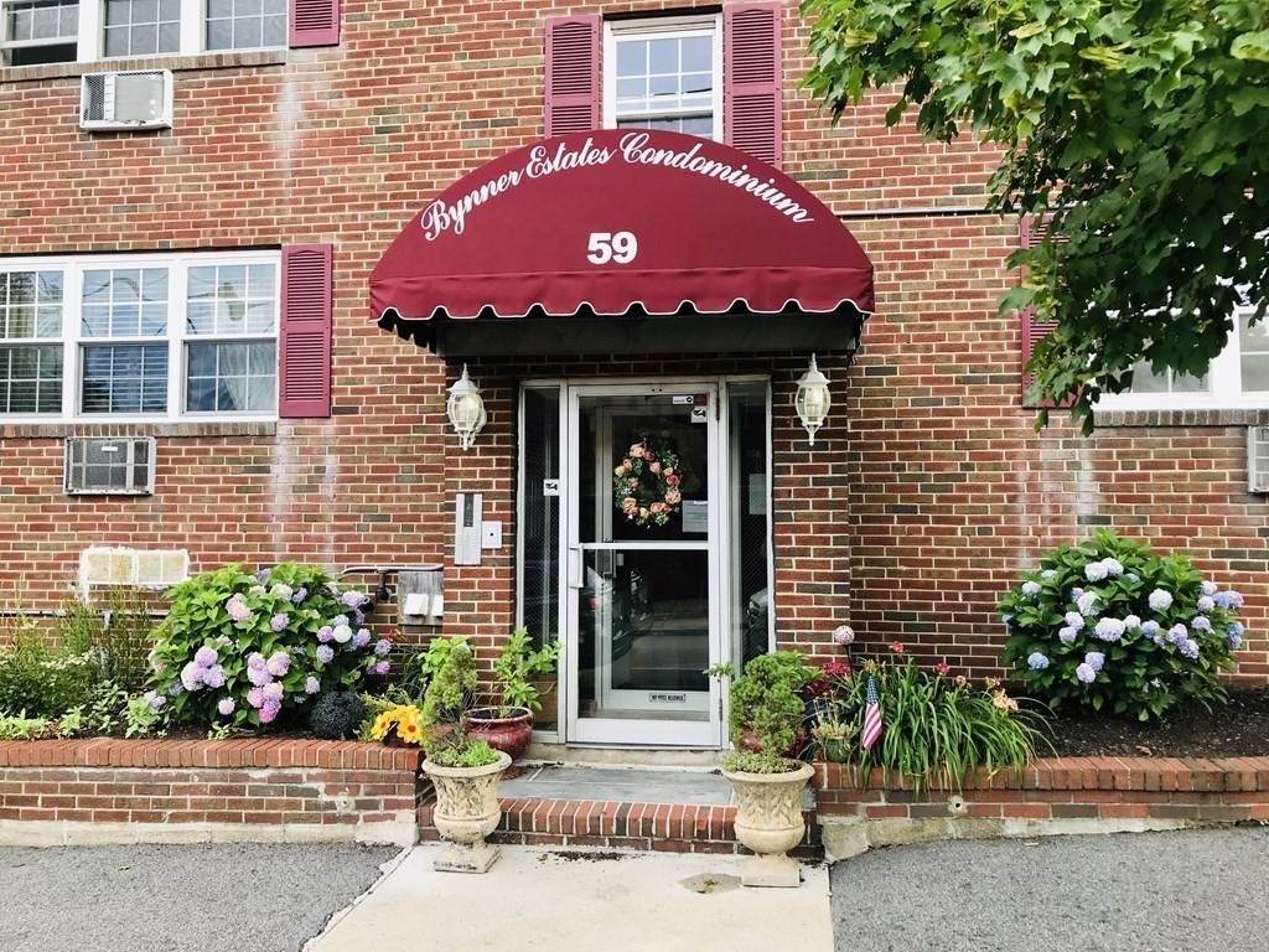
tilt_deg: +3.5
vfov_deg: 49.7
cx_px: 634
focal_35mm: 28
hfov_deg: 63.4
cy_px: 476
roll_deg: +0.1
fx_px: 1026
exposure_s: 1/217
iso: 20
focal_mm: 3.99
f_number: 1.8
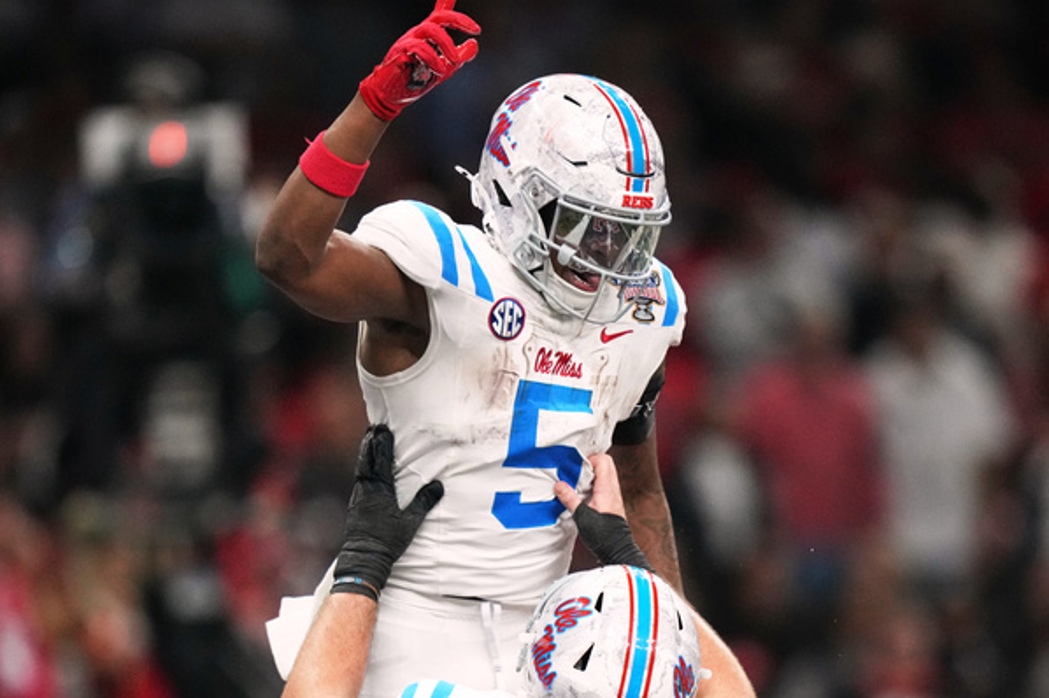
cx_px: 605
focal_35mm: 685
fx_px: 19948
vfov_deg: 2.0
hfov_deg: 3.0
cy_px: 547
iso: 5000
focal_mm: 400
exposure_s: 1/3200
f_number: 2.8
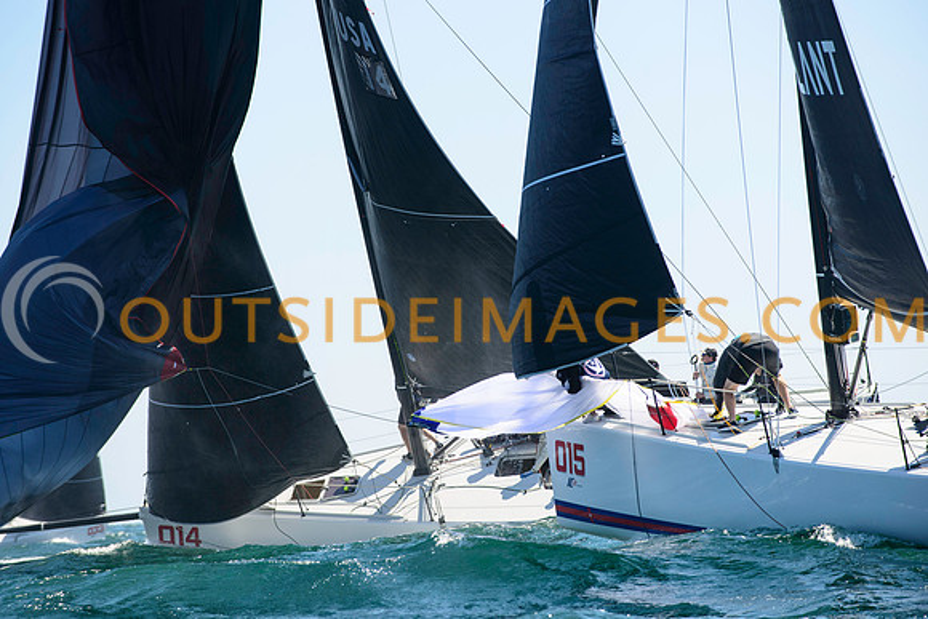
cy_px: 310
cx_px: 464
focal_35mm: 200
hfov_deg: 10.3
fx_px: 5157
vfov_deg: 6.9
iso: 250
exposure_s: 1/1250
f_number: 5.6
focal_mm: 200
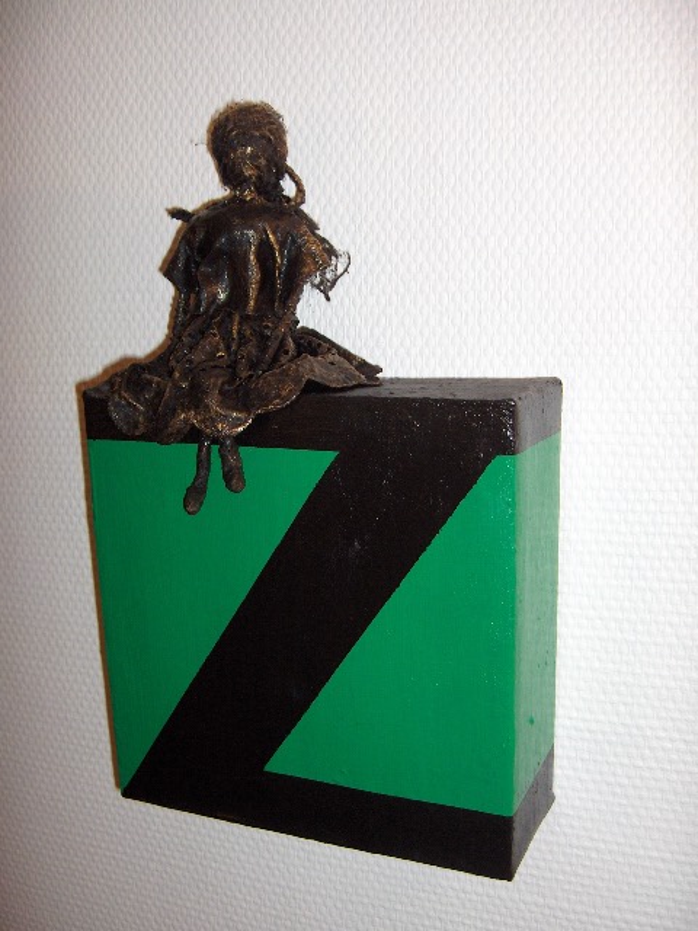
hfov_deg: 36.8
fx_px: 1049
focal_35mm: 39
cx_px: 349
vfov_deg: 47.9
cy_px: 466
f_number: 2.8
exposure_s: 1/60
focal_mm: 8
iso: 100
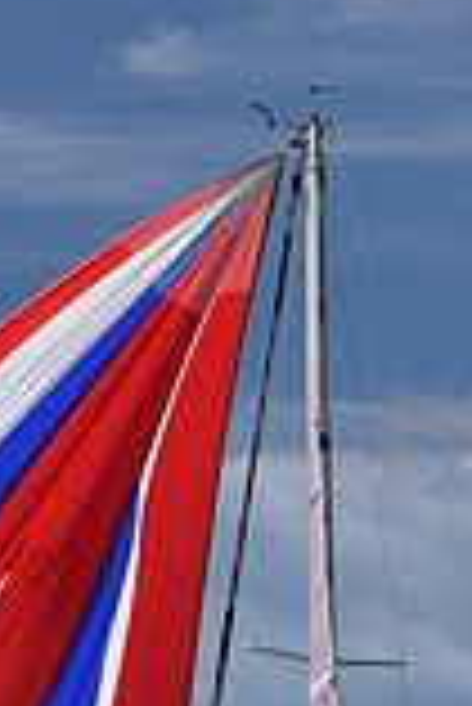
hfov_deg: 5.3
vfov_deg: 7.8
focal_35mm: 258
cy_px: 1088
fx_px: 5062
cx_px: 137
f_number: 6.3
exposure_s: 1/800
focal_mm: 70
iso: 320
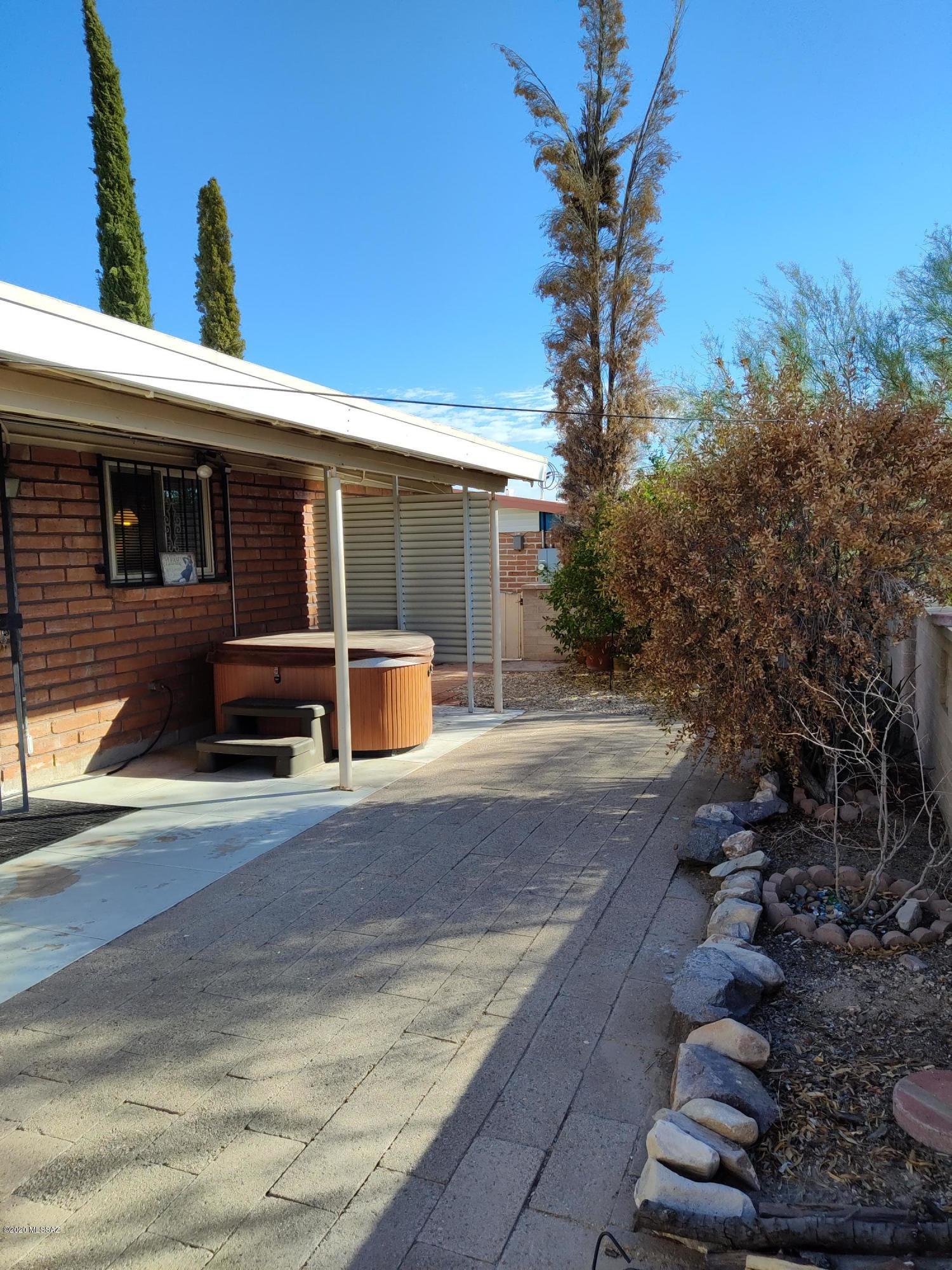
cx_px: 476
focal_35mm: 27
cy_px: 635
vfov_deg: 65.3
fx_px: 990
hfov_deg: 51.4
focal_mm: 4.71
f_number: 1.79
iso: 112
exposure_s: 1/1277
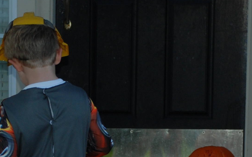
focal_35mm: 338
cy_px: 190
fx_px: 2321
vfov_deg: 3.9
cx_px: 24
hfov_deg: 6.2
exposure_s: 1/60
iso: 200
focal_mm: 62
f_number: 5.3
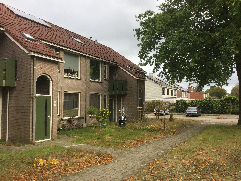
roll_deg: -2.1
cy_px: 90
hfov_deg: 58.4
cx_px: 120
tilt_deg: +1.8
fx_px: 216
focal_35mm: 31
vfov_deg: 45.4
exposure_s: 1/283
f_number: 2.4
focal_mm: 3.3
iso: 25
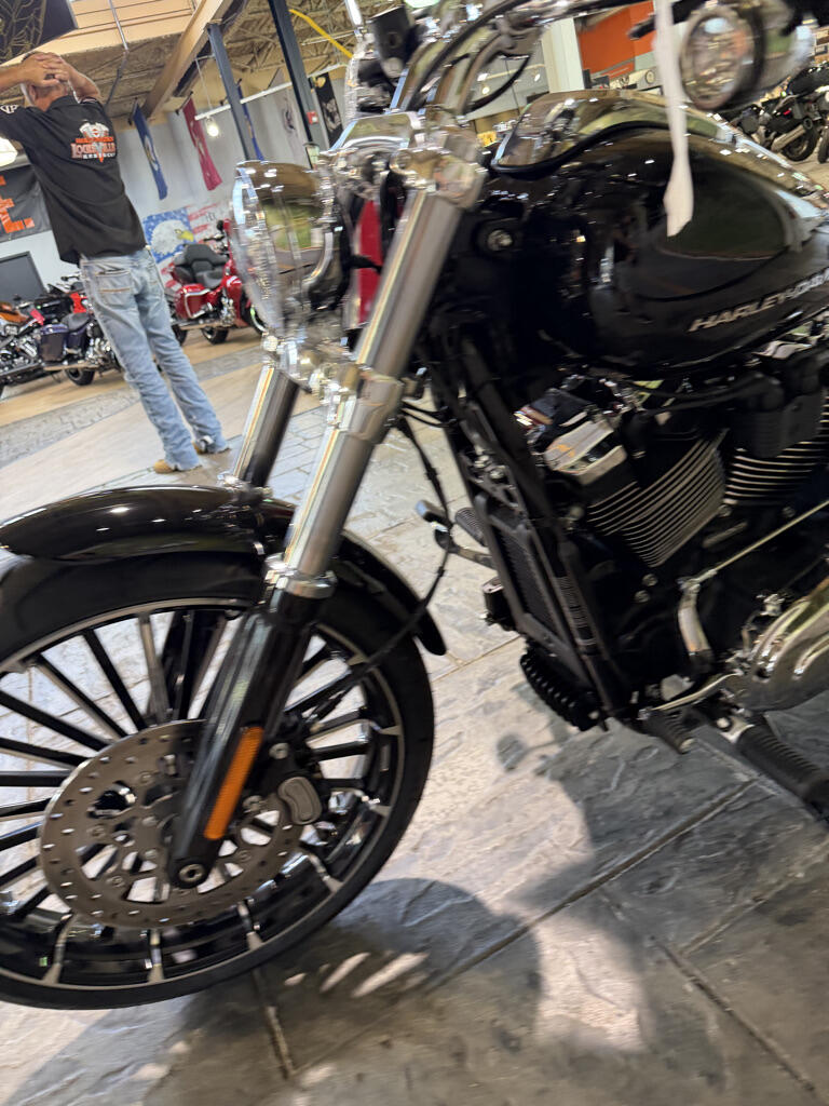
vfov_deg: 71.6
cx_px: 414
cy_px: 553
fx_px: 766
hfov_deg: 56.8
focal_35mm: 24
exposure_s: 1/60
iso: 200
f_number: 1.78
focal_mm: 6.76
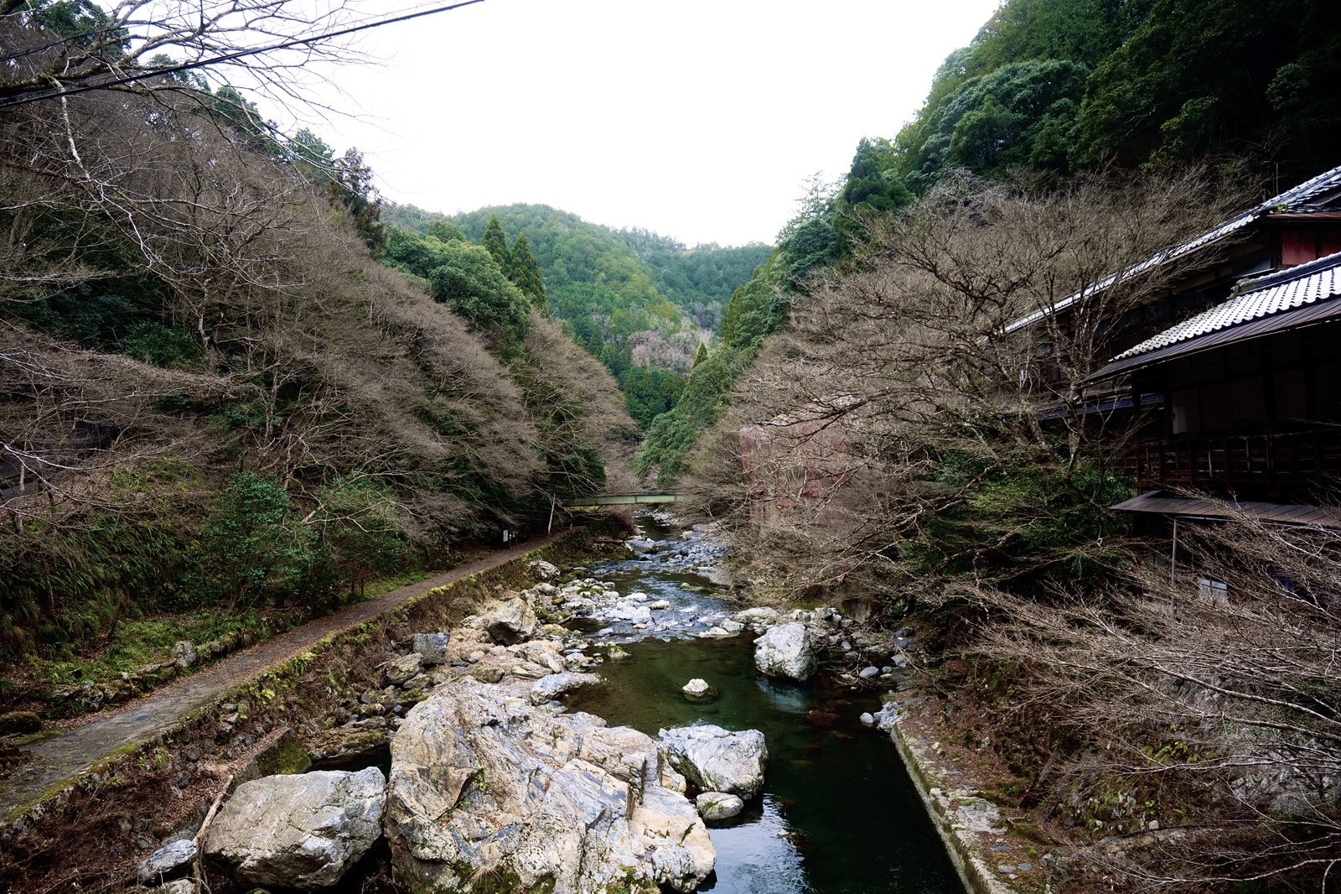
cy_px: 447
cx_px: 670
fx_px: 745
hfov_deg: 84.0
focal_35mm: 20
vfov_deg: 61.9
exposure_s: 1/125
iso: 200
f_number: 3.5
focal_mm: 20
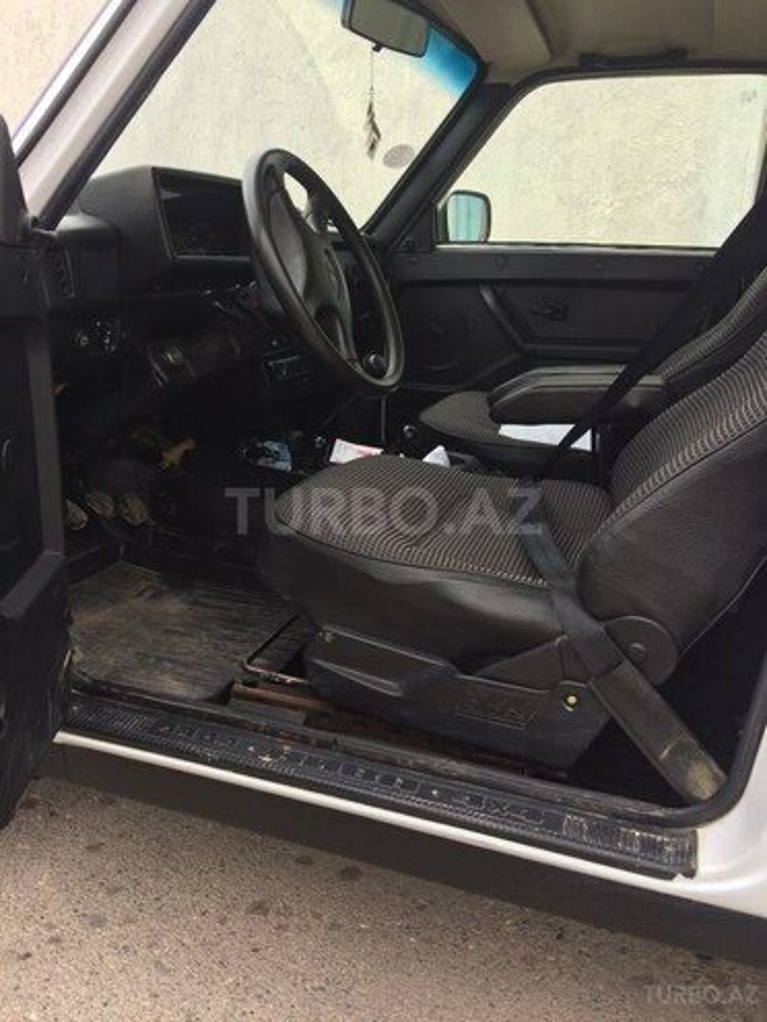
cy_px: 511
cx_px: 384
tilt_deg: -15.8
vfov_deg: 61.7
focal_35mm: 29
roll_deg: -0.6
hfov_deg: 48.2
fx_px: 857
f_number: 2.2
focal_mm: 4.15
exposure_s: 1/109
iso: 32
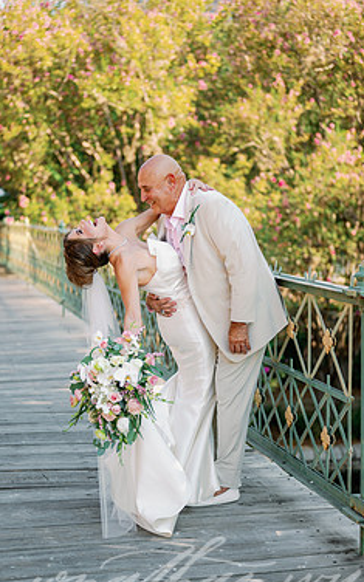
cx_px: 180
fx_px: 968
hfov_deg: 21.3
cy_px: 297
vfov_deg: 33.5
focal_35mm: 61
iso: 125
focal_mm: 50
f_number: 1.8
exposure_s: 1/800
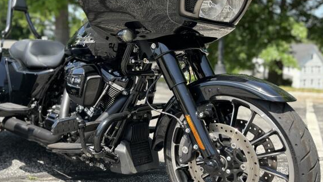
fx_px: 343
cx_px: 121
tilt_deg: -1.9
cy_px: 54
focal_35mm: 40
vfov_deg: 29.4
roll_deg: -0.1
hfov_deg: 50.0
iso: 50
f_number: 1.6
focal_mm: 5.1
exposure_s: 1/527
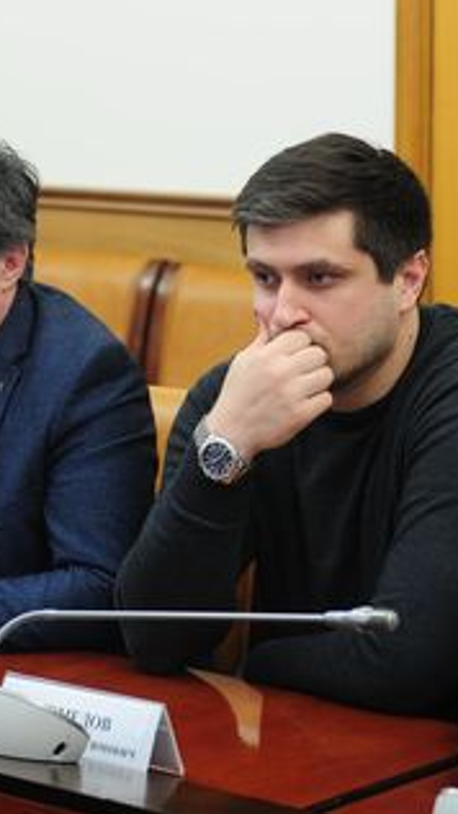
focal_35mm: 127
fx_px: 2739
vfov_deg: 16.8
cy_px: 227
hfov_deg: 9.6
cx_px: 229
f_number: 3.2
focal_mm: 48
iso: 250
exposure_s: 1/25
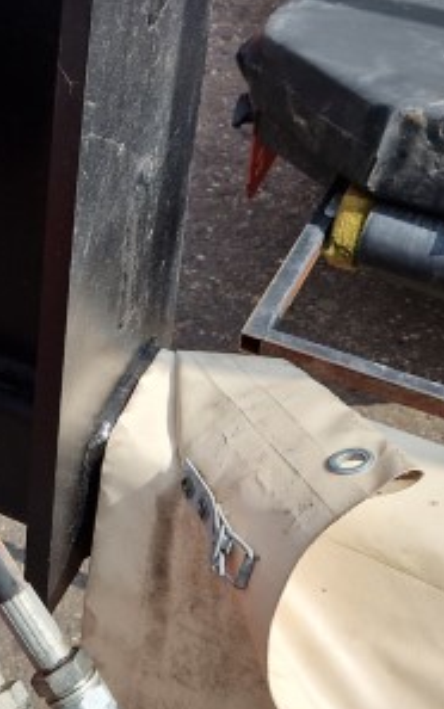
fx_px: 1624
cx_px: -282
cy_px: 29
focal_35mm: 84
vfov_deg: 23.7
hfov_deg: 14.2
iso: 50
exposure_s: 1/1252
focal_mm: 5.4
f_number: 1.8
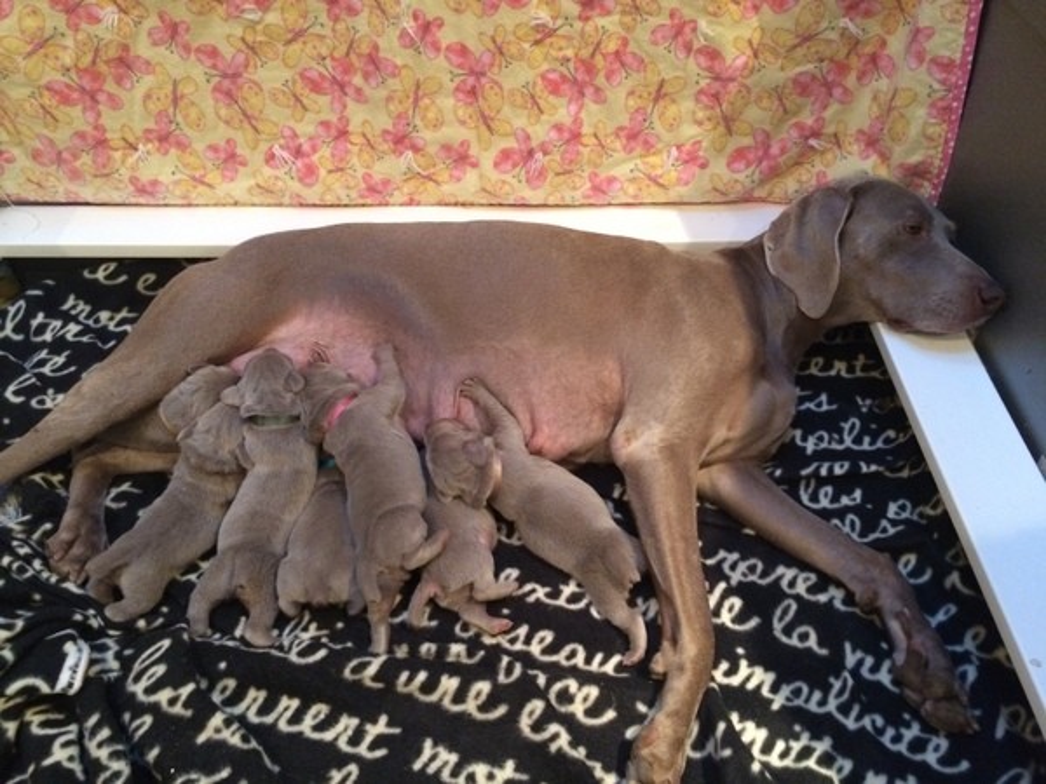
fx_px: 907
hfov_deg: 60.0
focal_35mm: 30
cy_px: 392
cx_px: 523
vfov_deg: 46.8
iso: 500
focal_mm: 4.12
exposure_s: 1/15
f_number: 2.2
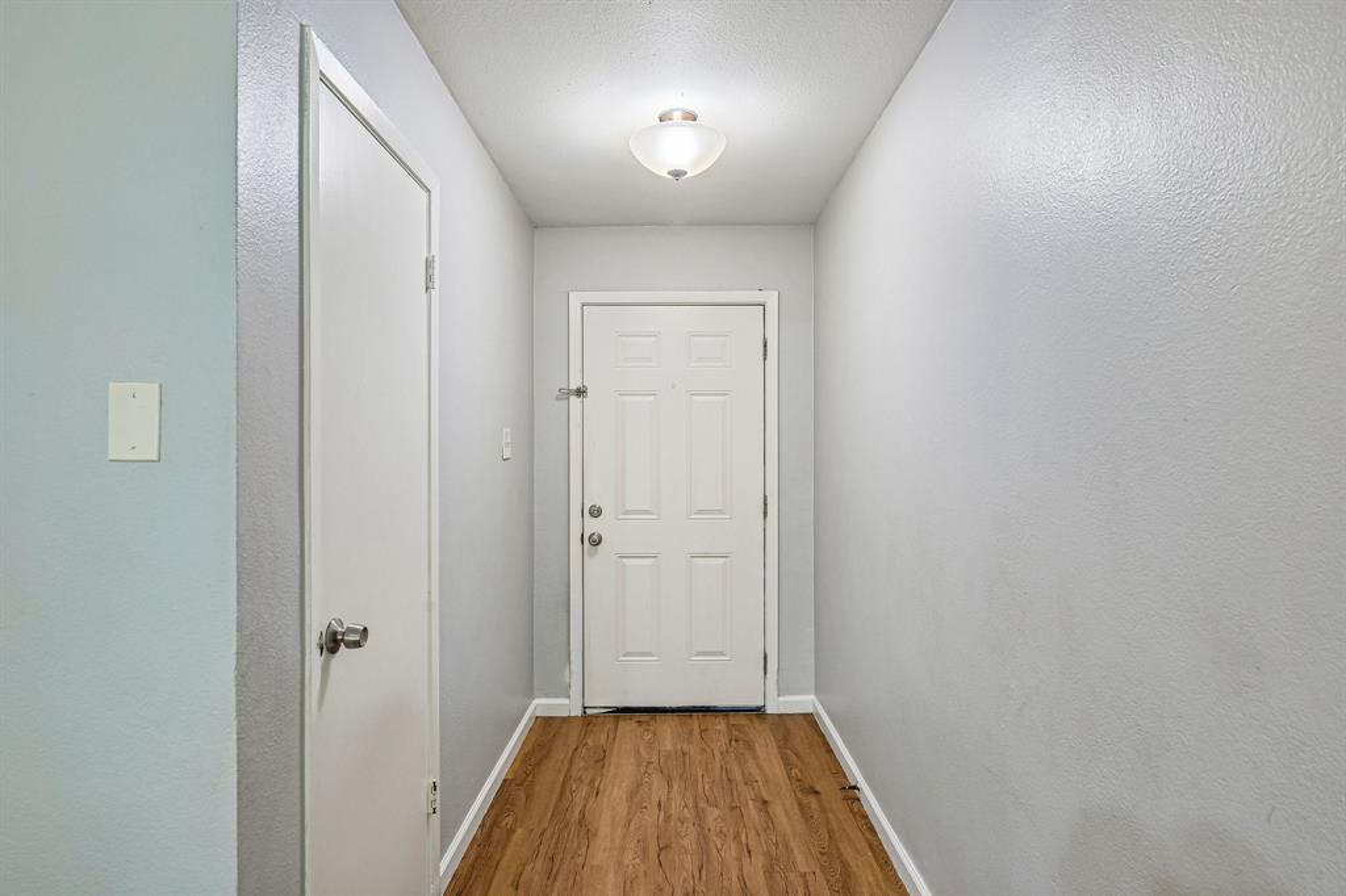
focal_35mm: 18
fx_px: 691
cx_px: 673
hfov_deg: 88.5
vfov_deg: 65.9
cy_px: 448
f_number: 8
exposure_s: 1/15
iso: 400
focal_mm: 18.5
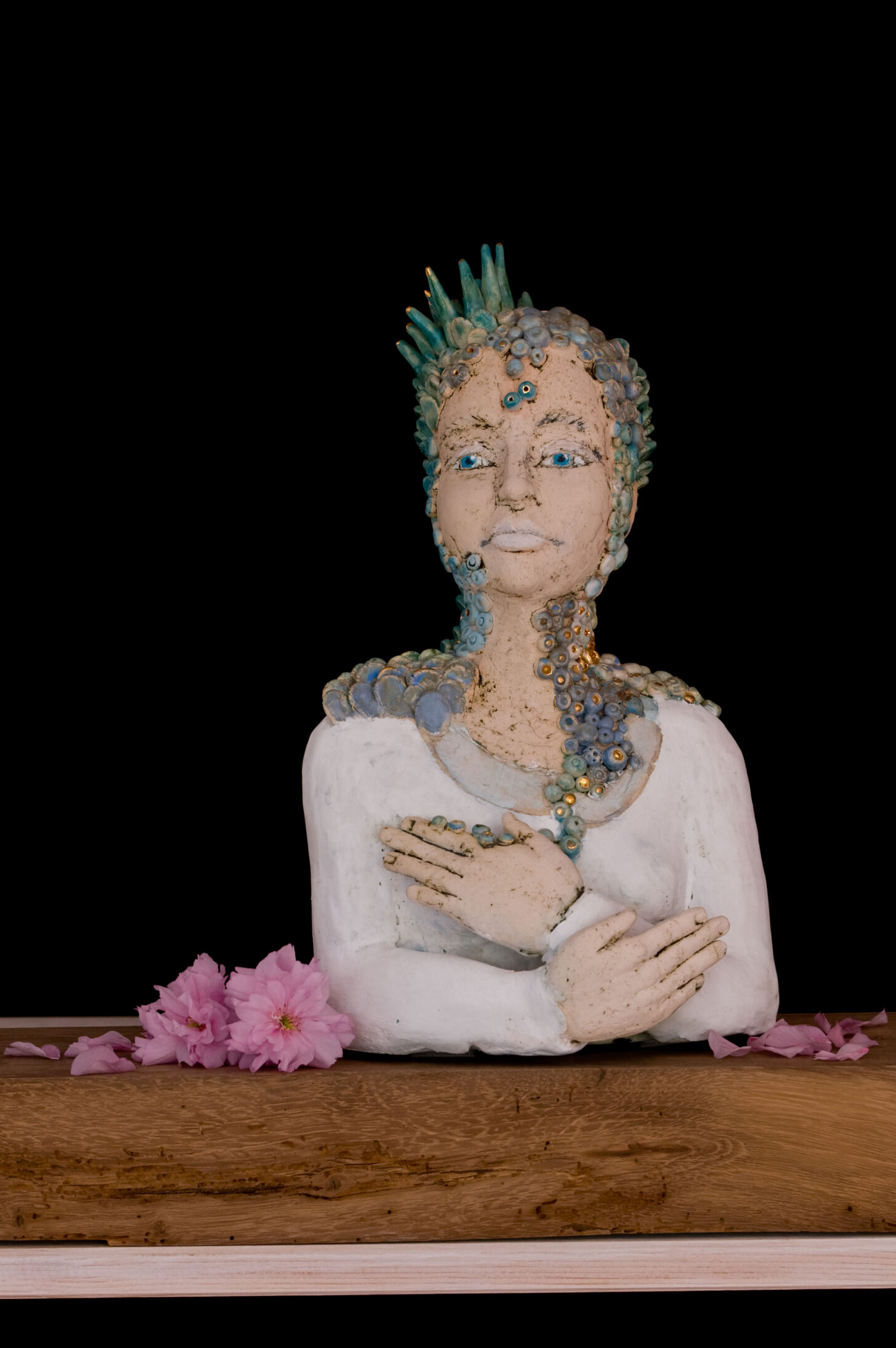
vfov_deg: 17.4
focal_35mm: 118
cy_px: 712
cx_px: 447
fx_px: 4411
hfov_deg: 11.6
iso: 500
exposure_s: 1/40
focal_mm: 100
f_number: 10
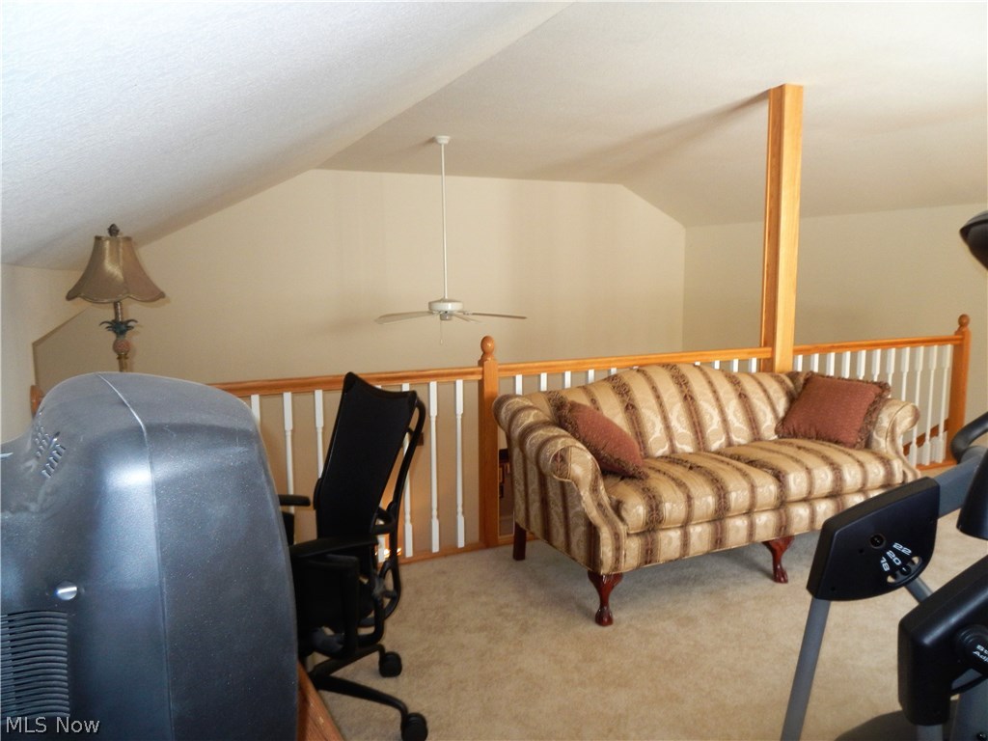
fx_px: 714
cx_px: 494
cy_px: 370
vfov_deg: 54.9
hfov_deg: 69.4
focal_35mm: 25
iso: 200
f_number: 3.2
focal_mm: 4.5
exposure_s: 1/30
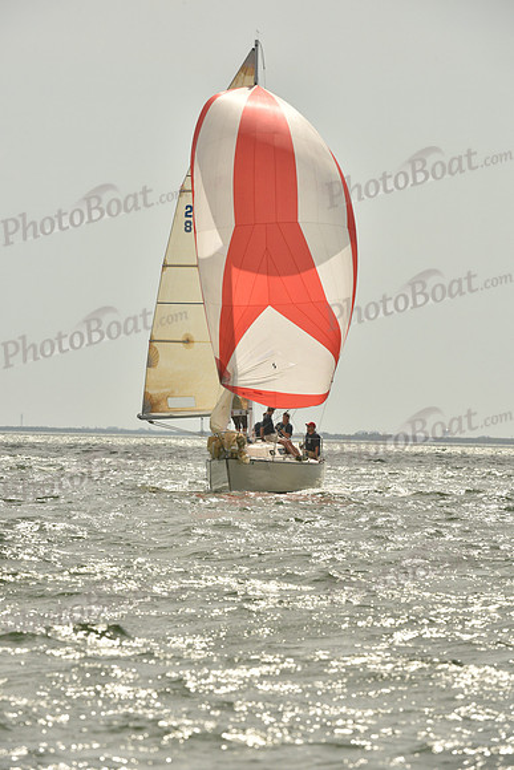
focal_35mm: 300
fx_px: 6421
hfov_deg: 4.6
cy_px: 385
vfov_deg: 6.9
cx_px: 257
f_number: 11
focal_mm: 300
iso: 400
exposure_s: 1/1250
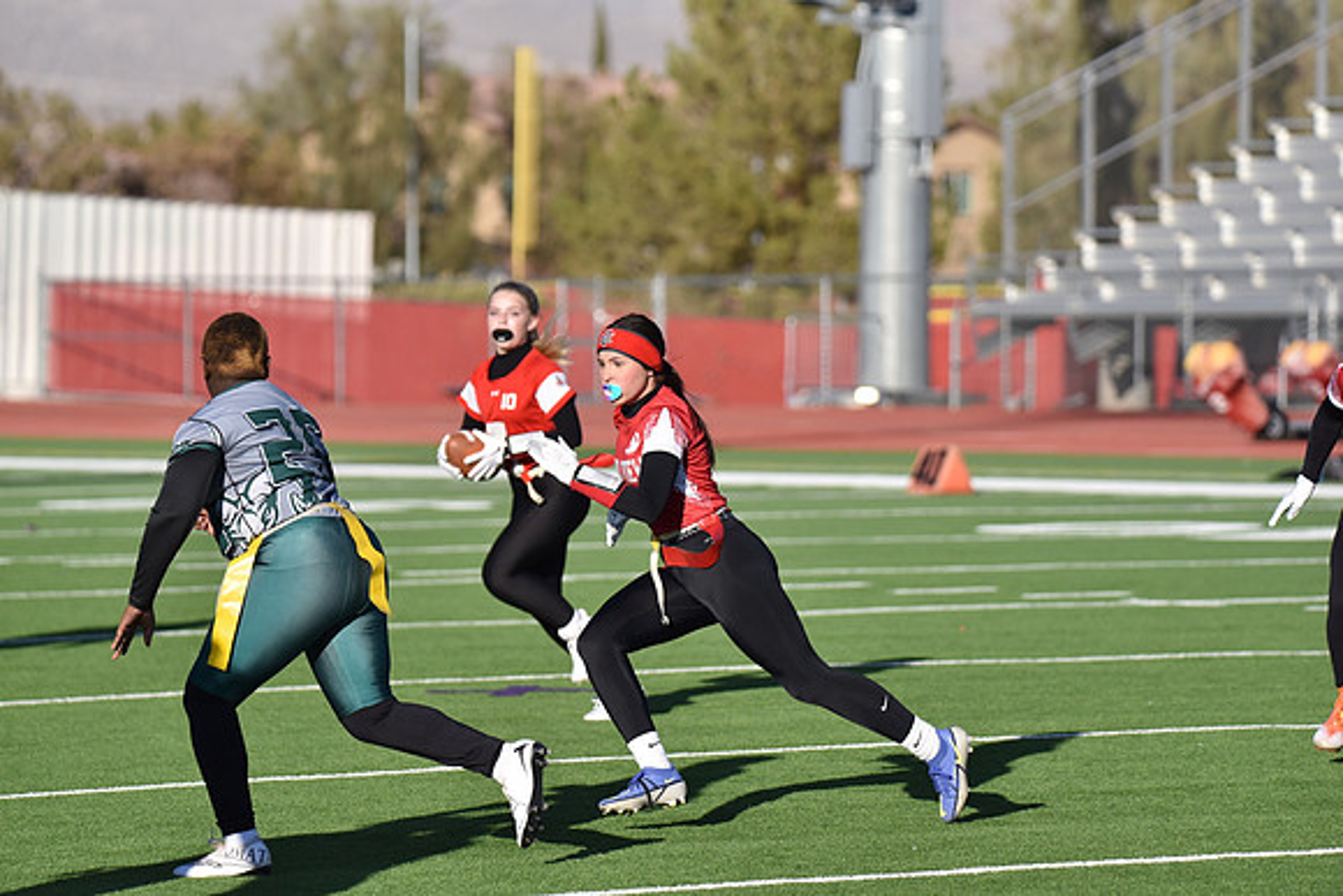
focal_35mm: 260
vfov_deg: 5.3
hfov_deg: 7.9
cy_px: 448
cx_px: 672
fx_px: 9701
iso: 640
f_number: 5.6
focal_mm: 260
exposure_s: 1/4000
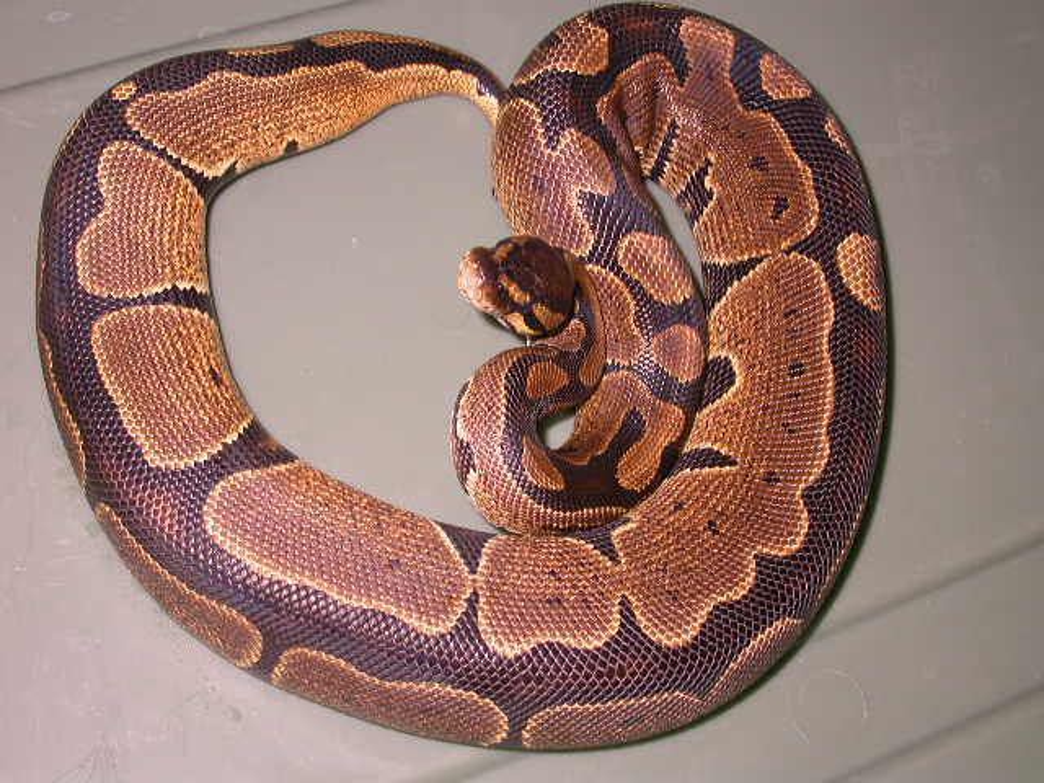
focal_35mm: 62
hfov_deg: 31.2
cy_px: 392
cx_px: 522
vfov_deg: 23.7
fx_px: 1870
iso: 100
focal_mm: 12.9
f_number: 3.1
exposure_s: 1/60.3
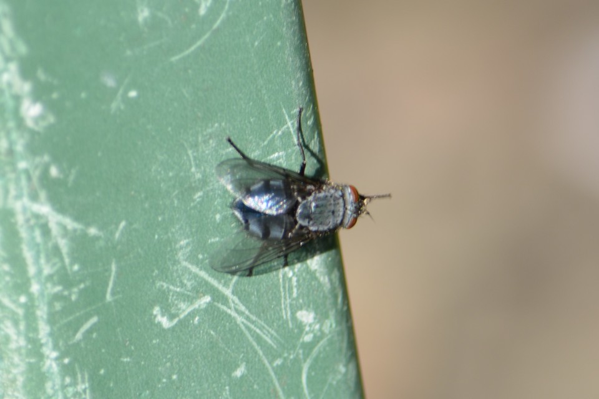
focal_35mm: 450
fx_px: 7487
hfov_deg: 4.6
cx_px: 300
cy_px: 200
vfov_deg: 3.1
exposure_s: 1/125
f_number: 8
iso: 125
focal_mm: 300
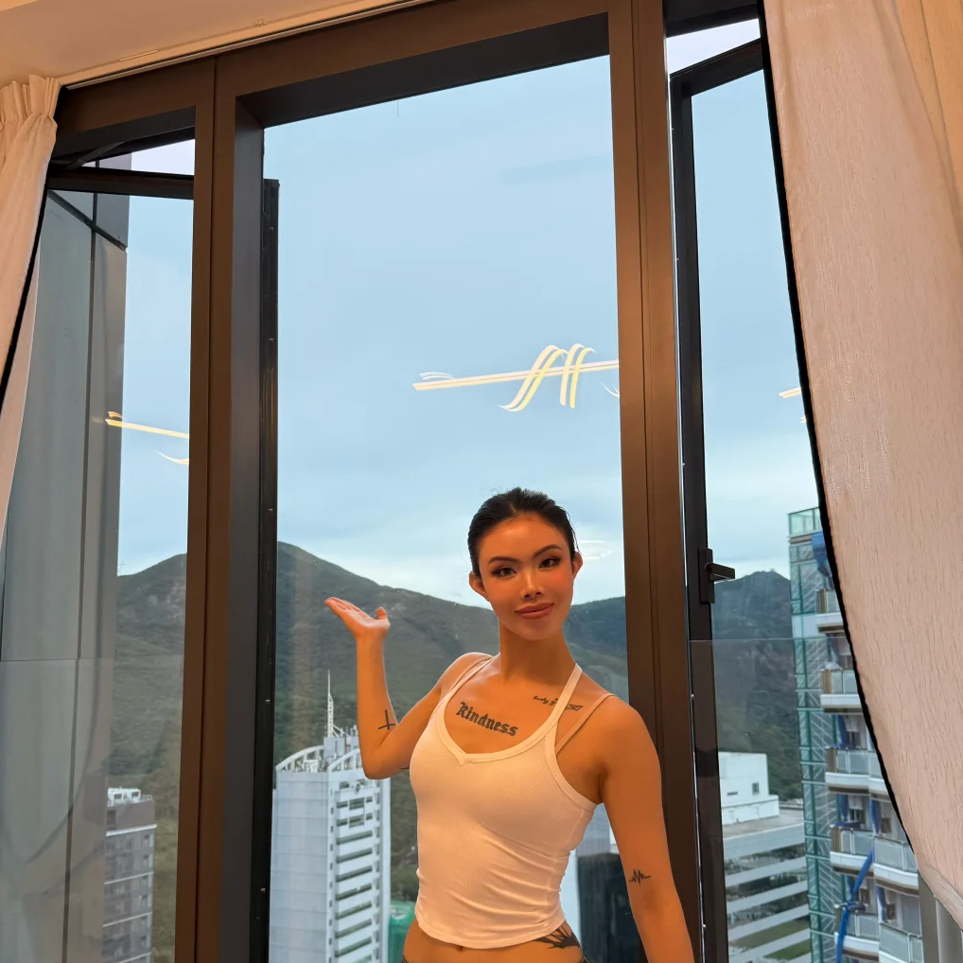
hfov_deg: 54.0
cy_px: 586
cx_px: 455
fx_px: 944
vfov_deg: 53.6
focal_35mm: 30
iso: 80
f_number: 1.78
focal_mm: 6.76
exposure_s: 1/120
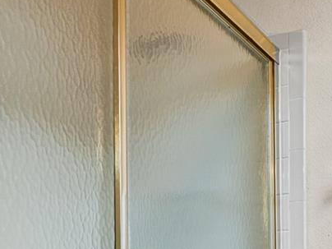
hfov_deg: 31.3
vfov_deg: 22.0
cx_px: 237
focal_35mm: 61
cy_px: 310
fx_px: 585
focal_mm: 16
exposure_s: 1.3
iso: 200
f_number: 8
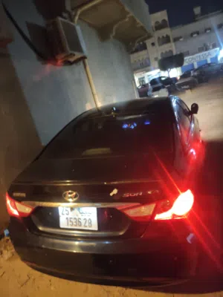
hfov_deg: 54.9
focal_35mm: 25
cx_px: 112
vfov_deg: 69.4
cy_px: 148
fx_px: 215
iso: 6573
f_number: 1.89
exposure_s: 1/14
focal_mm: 5.43
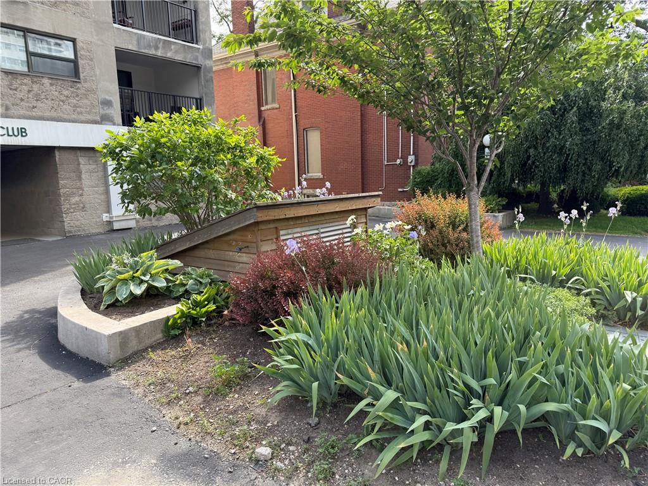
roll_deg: +2.5
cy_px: 243
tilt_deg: -8.6
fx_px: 449
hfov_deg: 71.6
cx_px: 324
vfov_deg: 56.8
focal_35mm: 24
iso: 80
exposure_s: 1/822
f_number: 1.78
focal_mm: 6.76
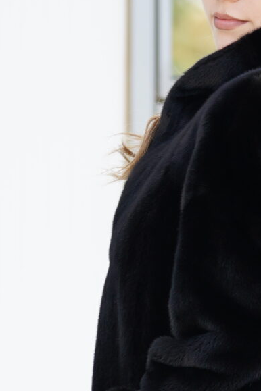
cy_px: 520
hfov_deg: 3.5
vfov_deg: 5.2
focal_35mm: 398
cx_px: 13
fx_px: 4328
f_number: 2.8
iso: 160
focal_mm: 90
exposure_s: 1/250
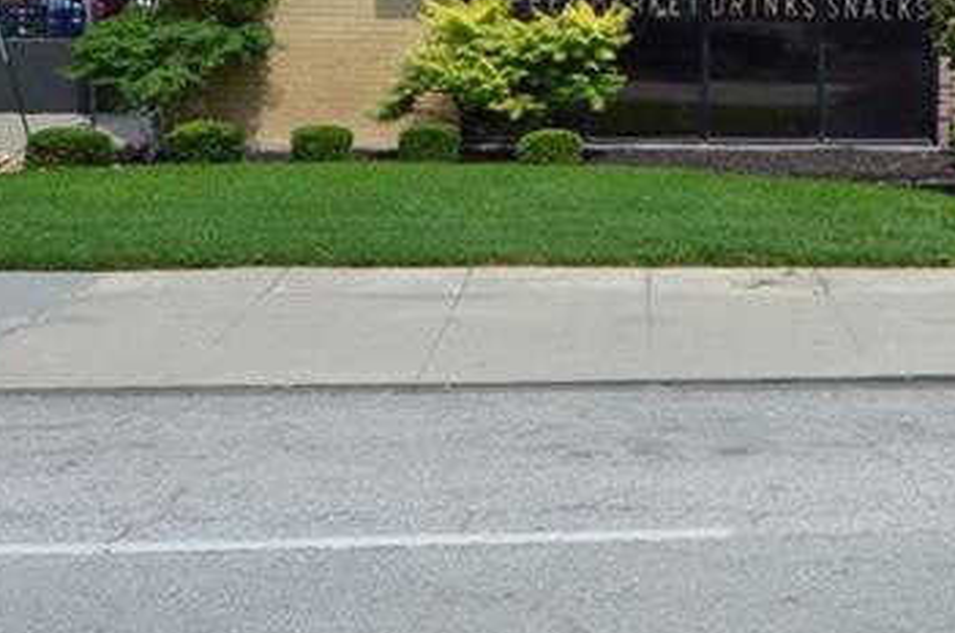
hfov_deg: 23.1
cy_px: -229
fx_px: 2092
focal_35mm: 79
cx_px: 1206
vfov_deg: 16.1
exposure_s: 1/250
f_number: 8
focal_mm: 18
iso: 100
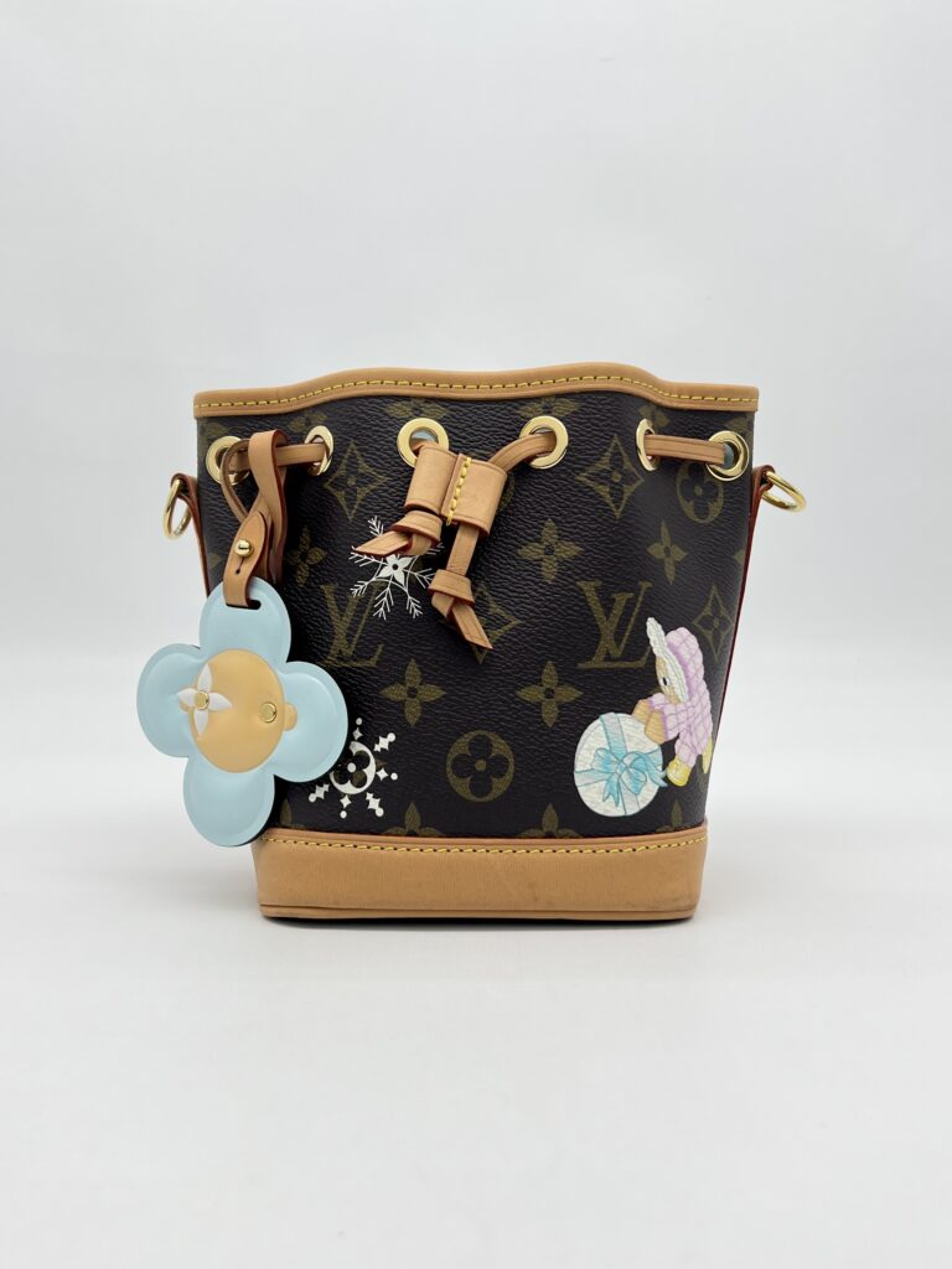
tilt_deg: -5.9
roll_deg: +0.4
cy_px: 634
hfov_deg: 53.1
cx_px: 476
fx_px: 953
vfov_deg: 67.3
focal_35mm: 26
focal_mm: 5.7
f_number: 1.5
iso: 50
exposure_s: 1/308
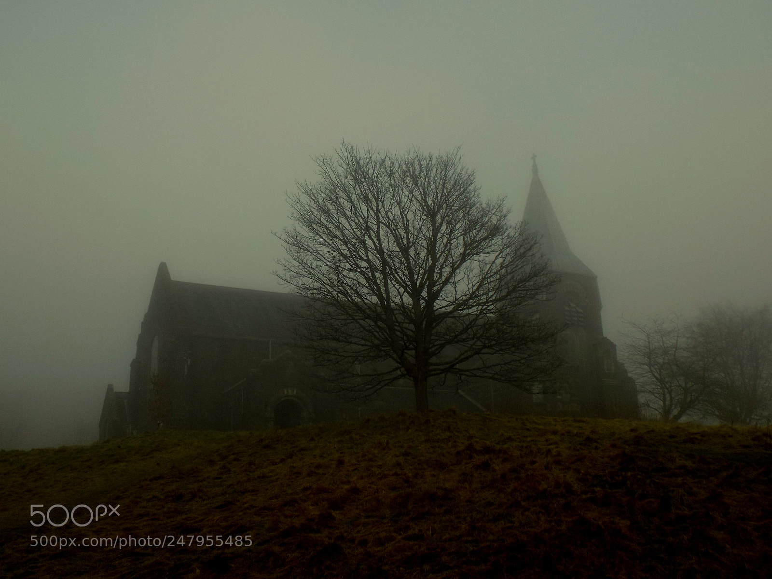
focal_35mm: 37
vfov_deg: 38.7
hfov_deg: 50.1
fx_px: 825
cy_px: 290
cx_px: 386
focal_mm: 6.6
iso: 80
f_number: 3.5
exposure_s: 1/640
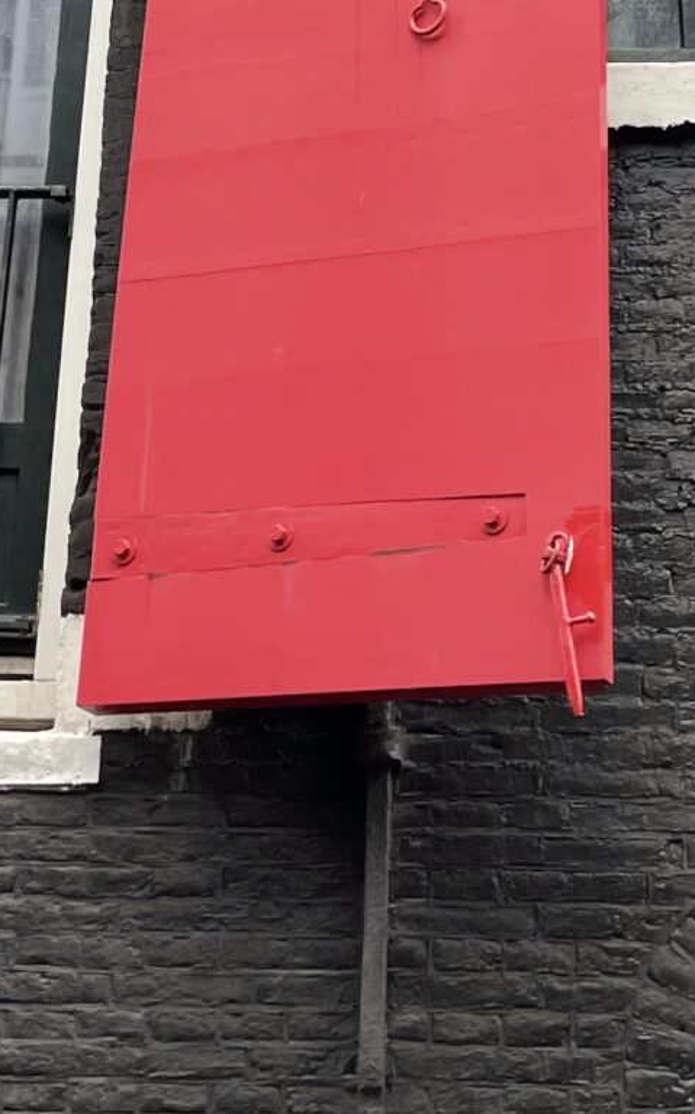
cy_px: -476
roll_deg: -3.9
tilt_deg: +36.9
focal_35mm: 92
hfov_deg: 14.2
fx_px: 2790
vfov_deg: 20.0
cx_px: 271
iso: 40
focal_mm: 4.2
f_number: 1.6
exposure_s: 1/121
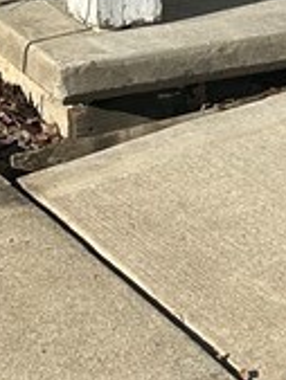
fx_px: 1595
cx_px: 153
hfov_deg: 10.2
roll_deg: -1.2
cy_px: -108
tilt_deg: -12.1
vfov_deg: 13.2
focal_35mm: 145
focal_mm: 6.86
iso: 80
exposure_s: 1/4348
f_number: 1.78
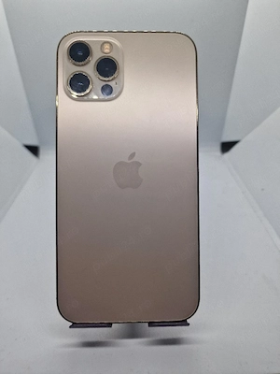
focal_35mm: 23
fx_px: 248
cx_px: 140
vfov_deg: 73.9
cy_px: 187
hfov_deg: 58.9
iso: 50
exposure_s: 1/182
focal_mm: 6.4
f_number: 1.8
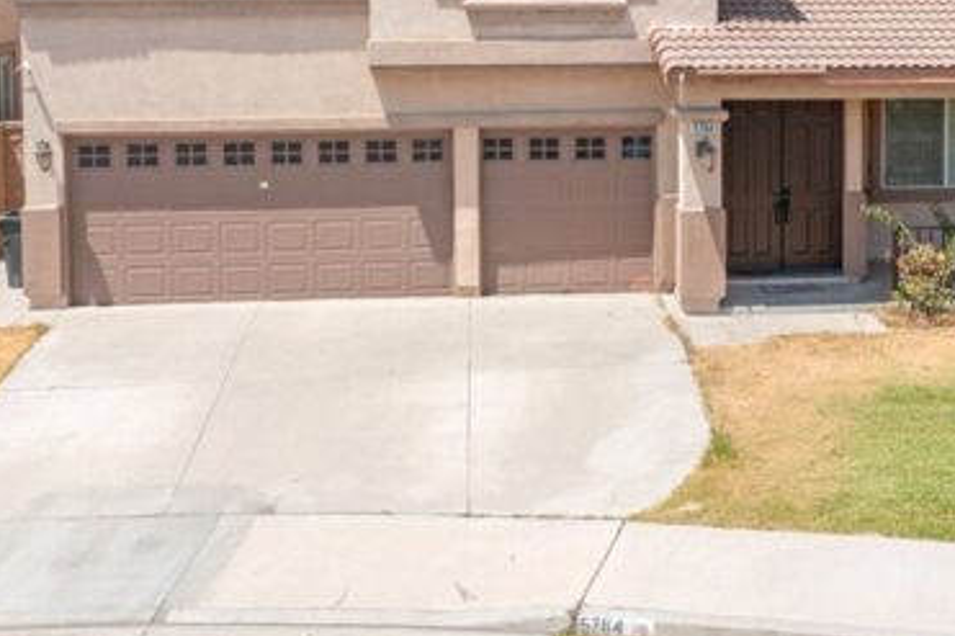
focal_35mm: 58
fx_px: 1538
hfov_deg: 34.3
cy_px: 57
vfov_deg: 22.7
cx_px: 607
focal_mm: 10.26
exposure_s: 1/400
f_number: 5.6
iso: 100
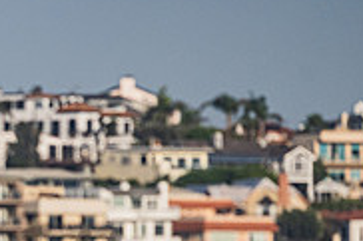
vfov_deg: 0.8
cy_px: 389
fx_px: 16924
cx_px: -227
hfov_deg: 1.2
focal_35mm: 1680
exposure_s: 1/3200
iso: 400
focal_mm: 400
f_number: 6.3
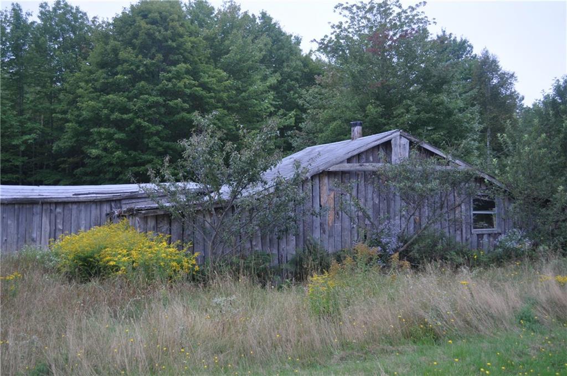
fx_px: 613
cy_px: 188
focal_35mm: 39
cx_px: 284
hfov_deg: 49.6
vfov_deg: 34.1
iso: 200
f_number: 4.2
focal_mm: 26
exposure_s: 1/200
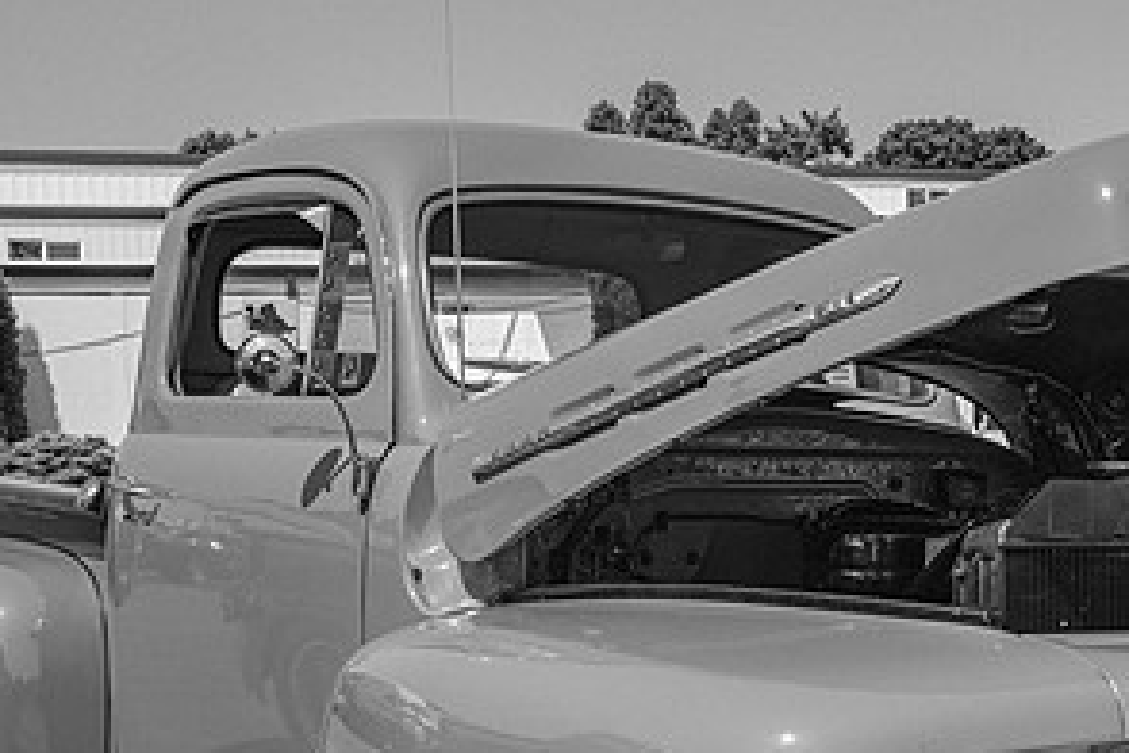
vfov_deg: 19.5
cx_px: 760
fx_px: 2164
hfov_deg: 29.0
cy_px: 622
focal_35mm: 69
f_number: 10
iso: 160
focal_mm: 30
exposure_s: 1/400
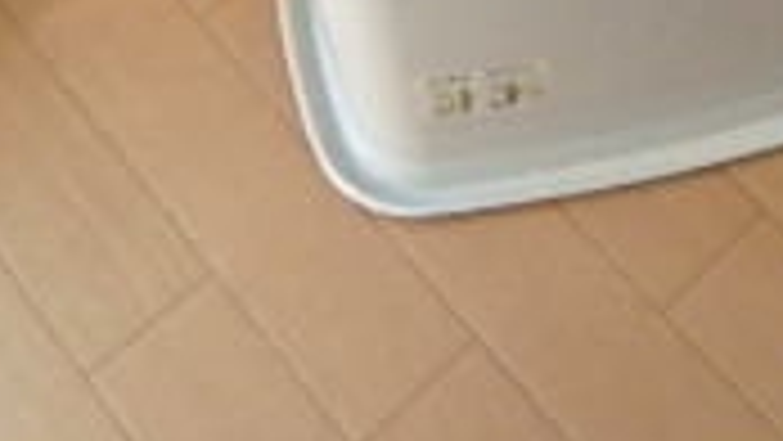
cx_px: 702
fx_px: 1745
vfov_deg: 12.4
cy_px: -482
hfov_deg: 24.6
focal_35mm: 84
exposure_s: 1/250
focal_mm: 3.7
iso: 800
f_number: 3.5
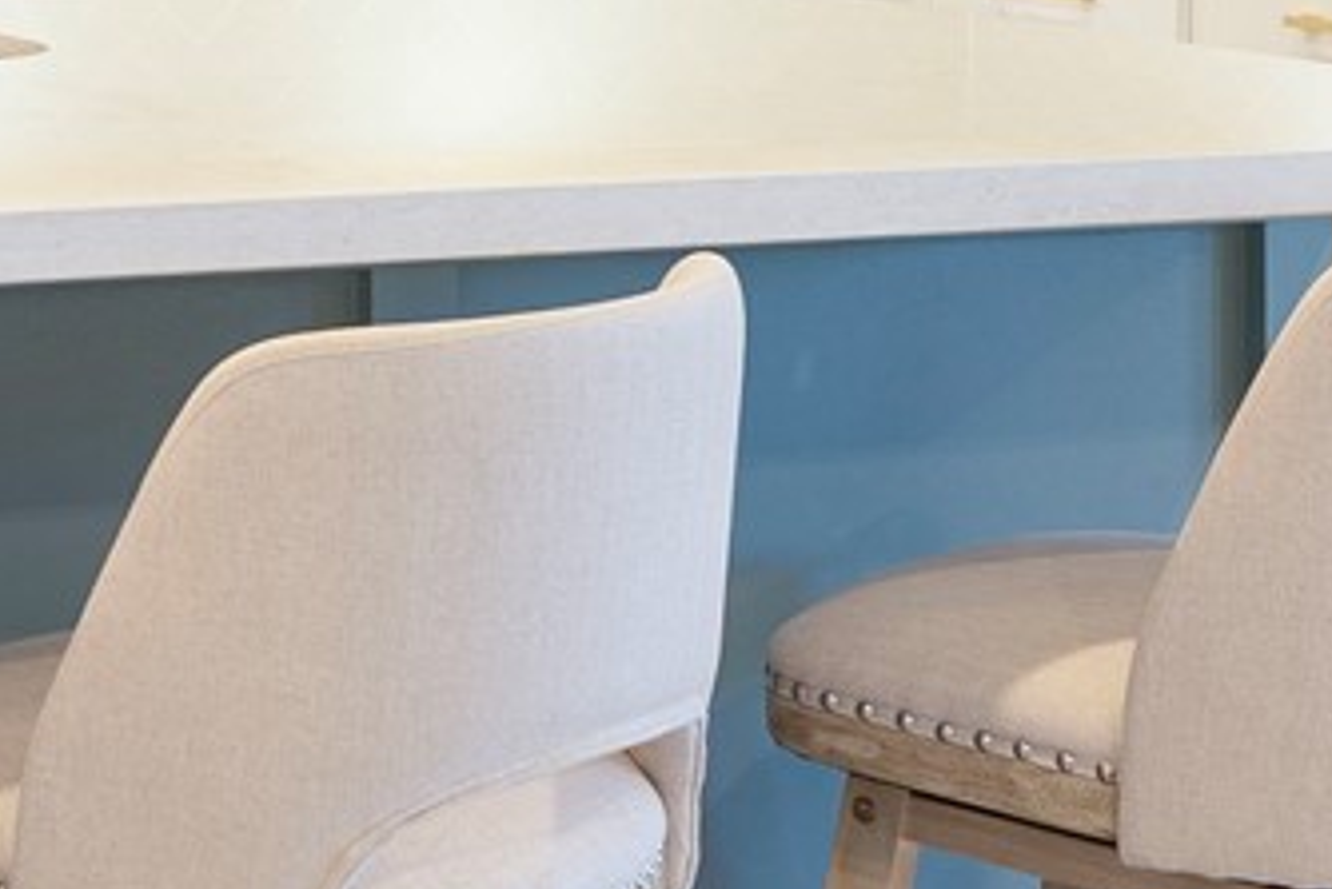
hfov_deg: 17.5
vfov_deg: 12.6
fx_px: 3849
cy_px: -387
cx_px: -722
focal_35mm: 104
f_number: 7.1
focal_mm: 16
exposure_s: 1/2
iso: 100
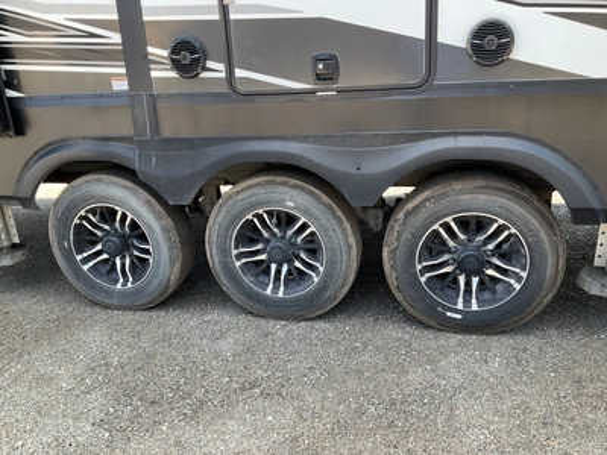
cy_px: 228
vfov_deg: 48.2
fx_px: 509
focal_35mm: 29
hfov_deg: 61.7
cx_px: 304
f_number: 1.8
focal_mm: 3
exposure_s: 1/122
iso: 25
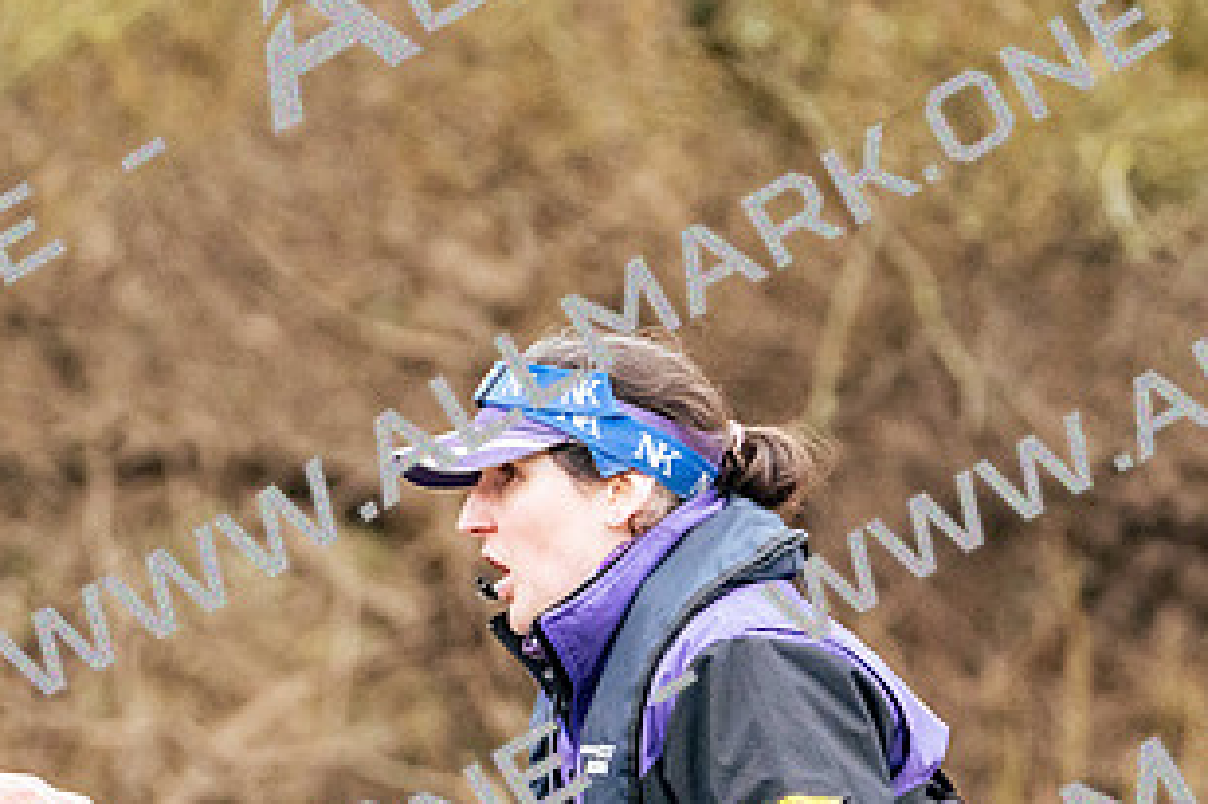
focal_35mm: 605
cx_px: 475
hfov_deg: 3.4
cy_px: 708
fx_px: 20289
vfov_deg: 2.3
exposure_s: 1/2000
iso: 10000
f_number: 6.3
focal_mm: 321
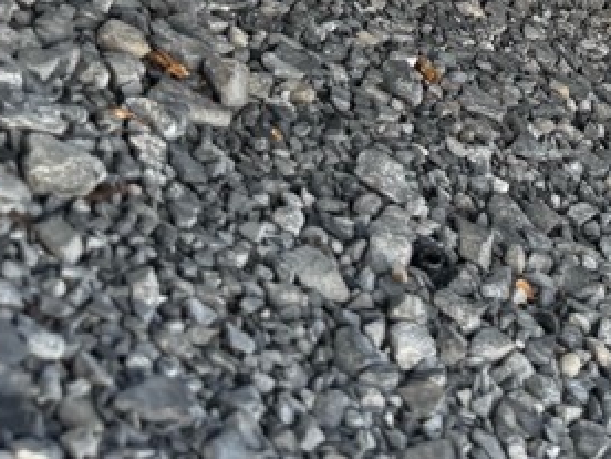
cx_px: 746
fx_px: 1571
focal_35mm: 89
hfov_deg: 20.5
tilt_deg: -11.0
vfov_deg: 15.2
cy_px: -251
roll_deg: -36.1
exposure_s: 1/252
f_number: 1.78
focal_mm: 6.76
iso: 64
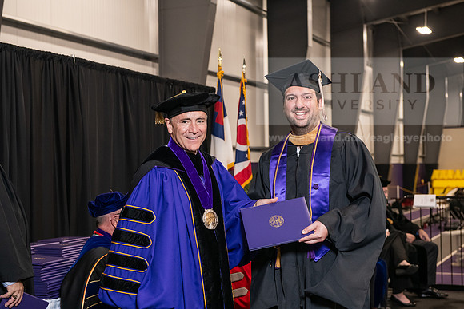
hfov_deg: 32.4
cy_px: 154
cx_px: 232
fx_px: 799
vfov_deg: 21.9
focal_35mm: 62
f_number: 5
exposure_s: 1/125
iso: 2000
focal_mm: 62
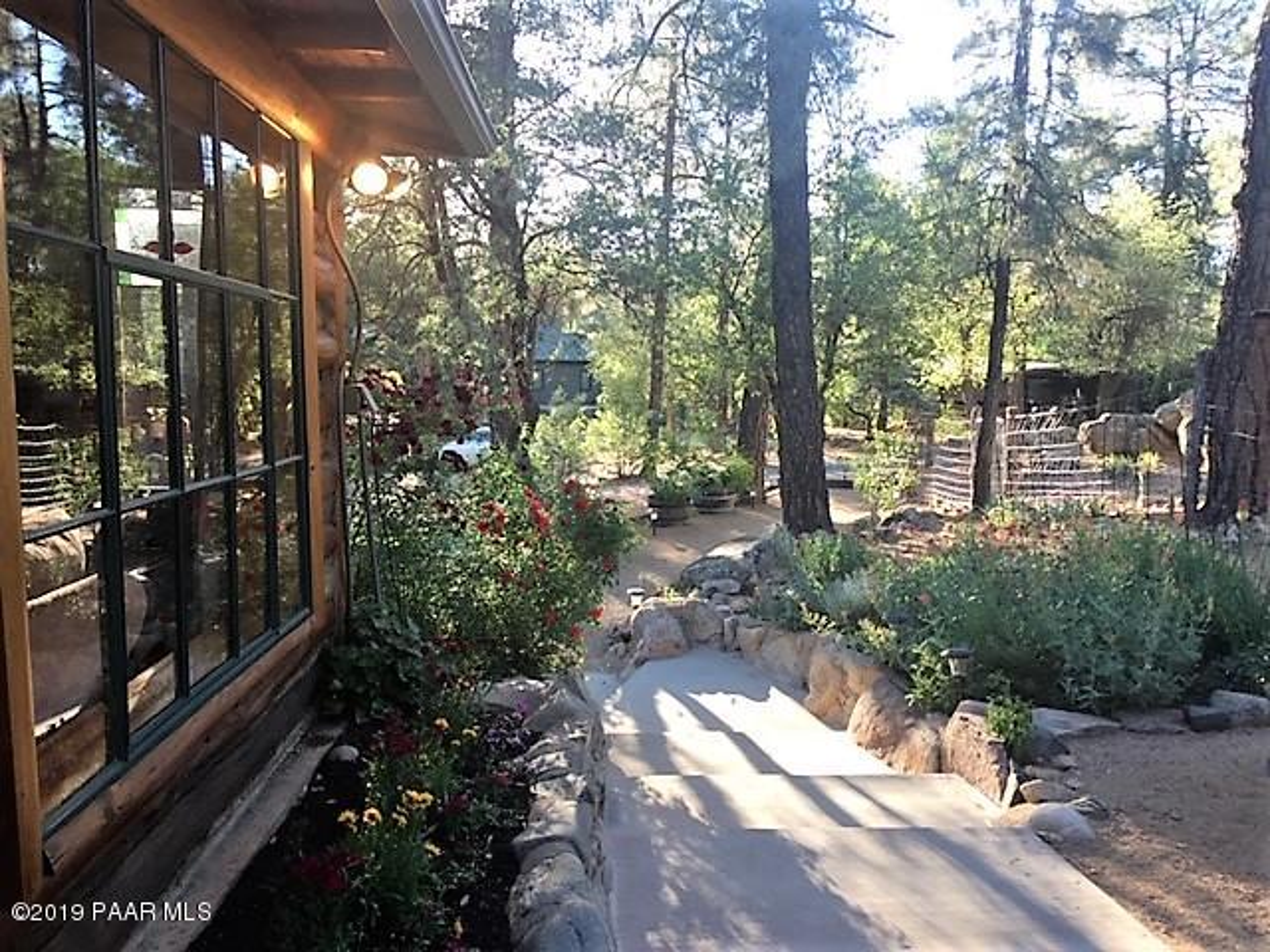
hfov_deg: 61.7
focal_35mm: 29
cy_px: 476
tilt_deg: -5.9
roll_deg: -1.0
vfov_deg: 48.2
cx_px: 635
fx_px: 1064
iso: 40
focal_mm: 4.15
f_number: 2.2
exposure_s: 1/120
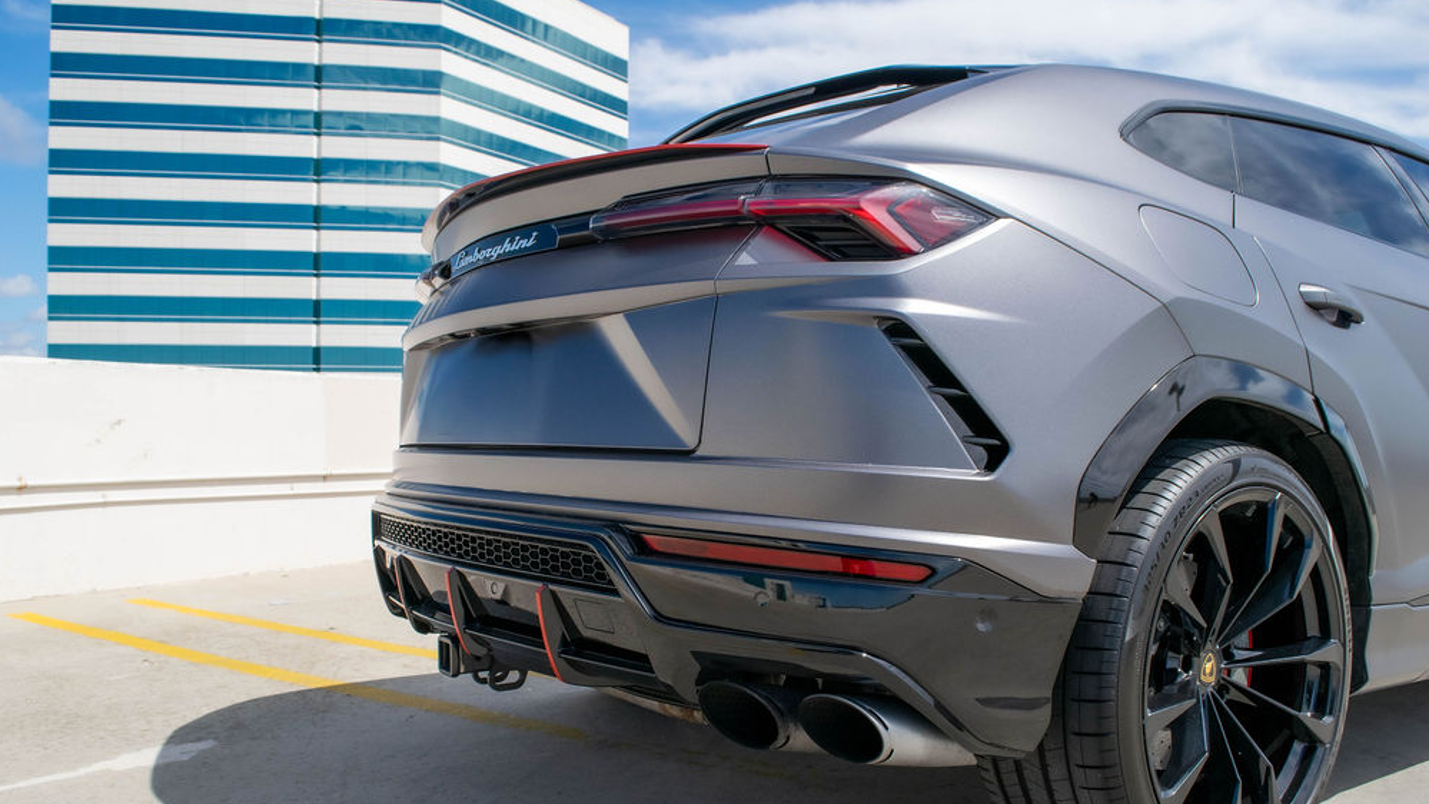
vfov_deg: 40.0
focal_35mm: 29
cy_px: 473
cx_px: 712
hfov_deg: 66.1
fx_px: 1099
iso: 400
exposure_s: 1/1600
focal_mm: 18
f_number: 7.1
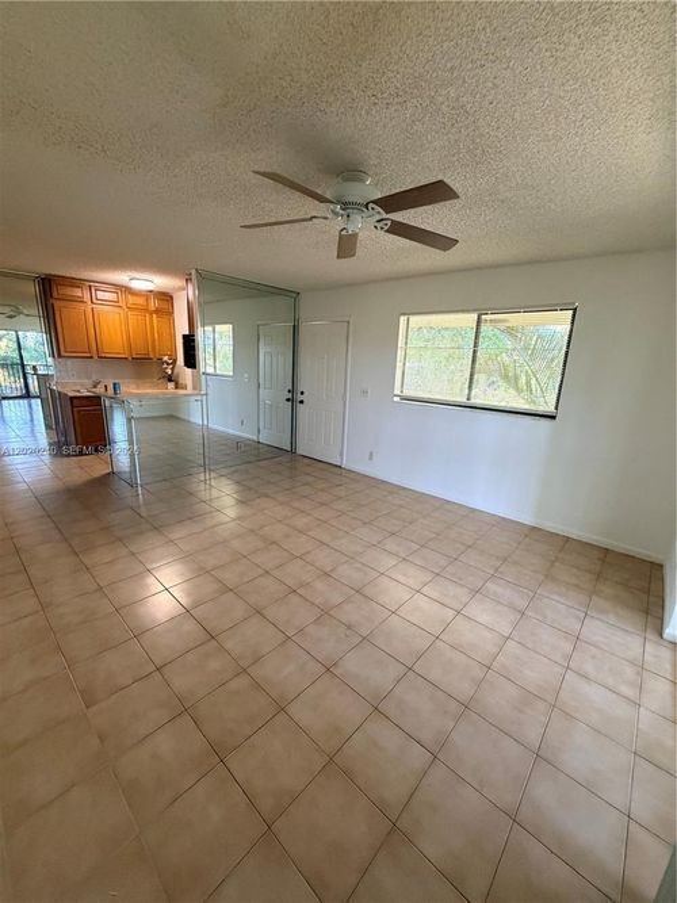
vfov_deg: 102.1
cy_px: 452
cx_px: 338
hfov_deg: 85.7
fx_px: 365
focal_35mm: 14
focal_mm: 2.22
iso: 500
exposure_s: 1/60
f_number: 2.2
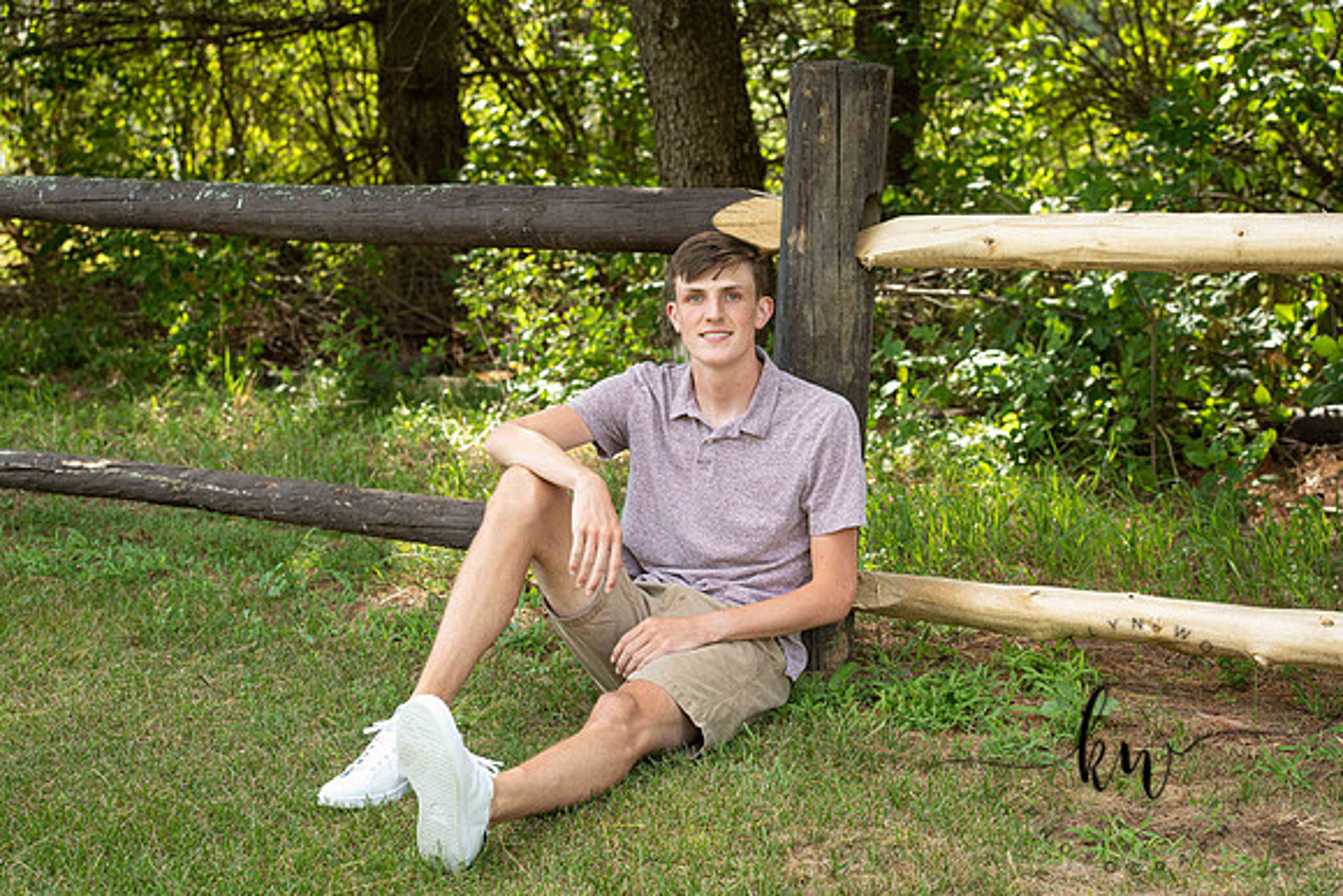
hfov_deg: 28.8
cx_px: 672
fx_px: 2612
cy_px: 448
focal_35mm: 70
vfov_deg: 19.5
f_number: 5.6
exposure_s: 1/200
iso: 400
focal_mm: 70
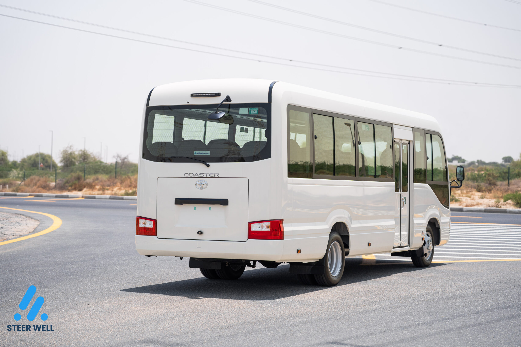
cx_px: 263
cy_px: 173
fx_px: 1056
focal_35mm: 73
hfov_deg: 27.7
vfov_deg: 18.7
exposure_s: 1/250
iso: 400
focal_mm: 70
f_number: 2.8
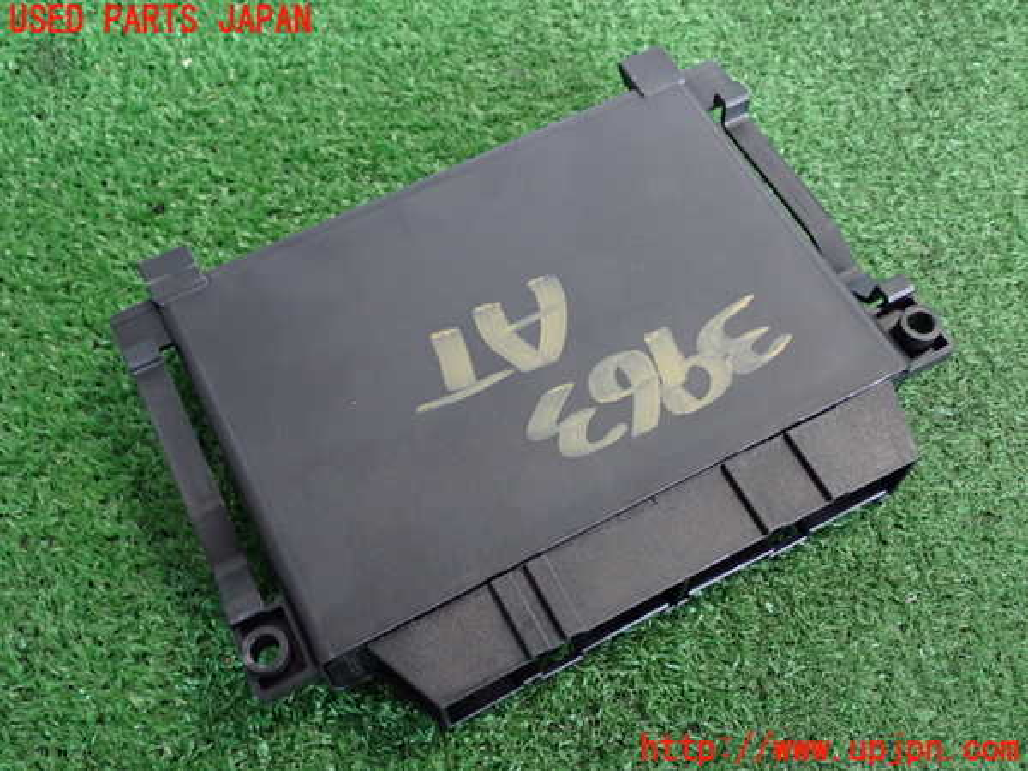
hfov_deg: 45.8
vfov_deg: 35.1
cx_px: 514
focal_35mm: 41
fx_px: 1218
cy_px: 386
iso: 800
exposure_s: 1/40
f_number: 2.8
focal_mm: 7.31
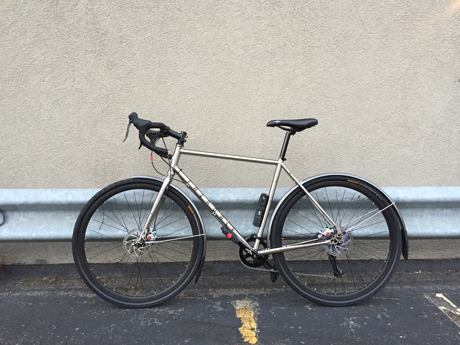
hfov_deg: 61.7
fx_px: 385
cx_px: 230
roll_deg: -0.3
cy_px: 172
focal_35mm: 29
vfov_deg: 48.2
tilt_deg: -7.0
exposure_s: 1/30
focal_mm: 4.15
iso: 160
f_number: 2.2
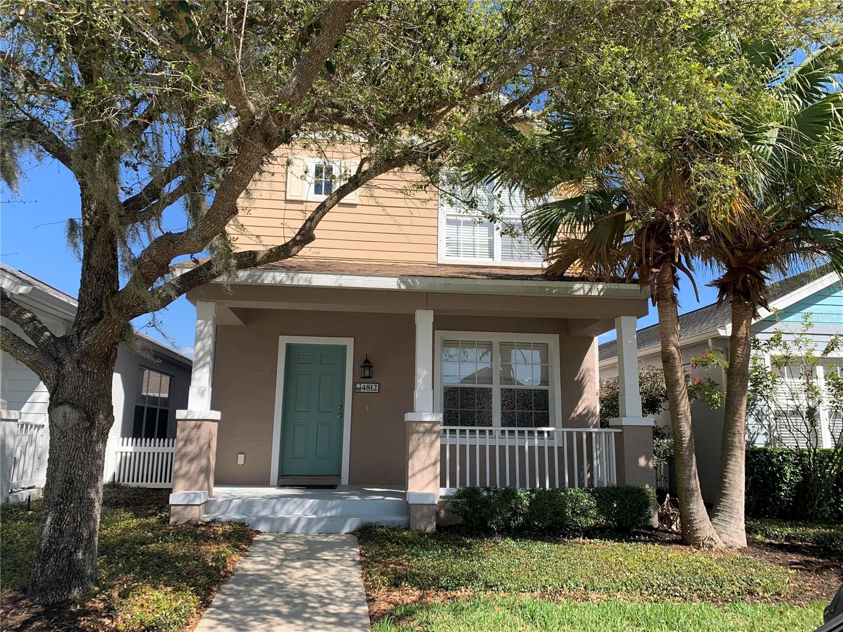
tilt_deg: +8.3
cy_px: 316
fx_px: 633
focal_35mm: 26
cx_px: 422
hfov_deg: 67.3
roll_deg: -1.4
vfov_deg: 53.1
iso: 25
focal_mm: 4.25
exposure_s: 1/1136
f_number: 1.8
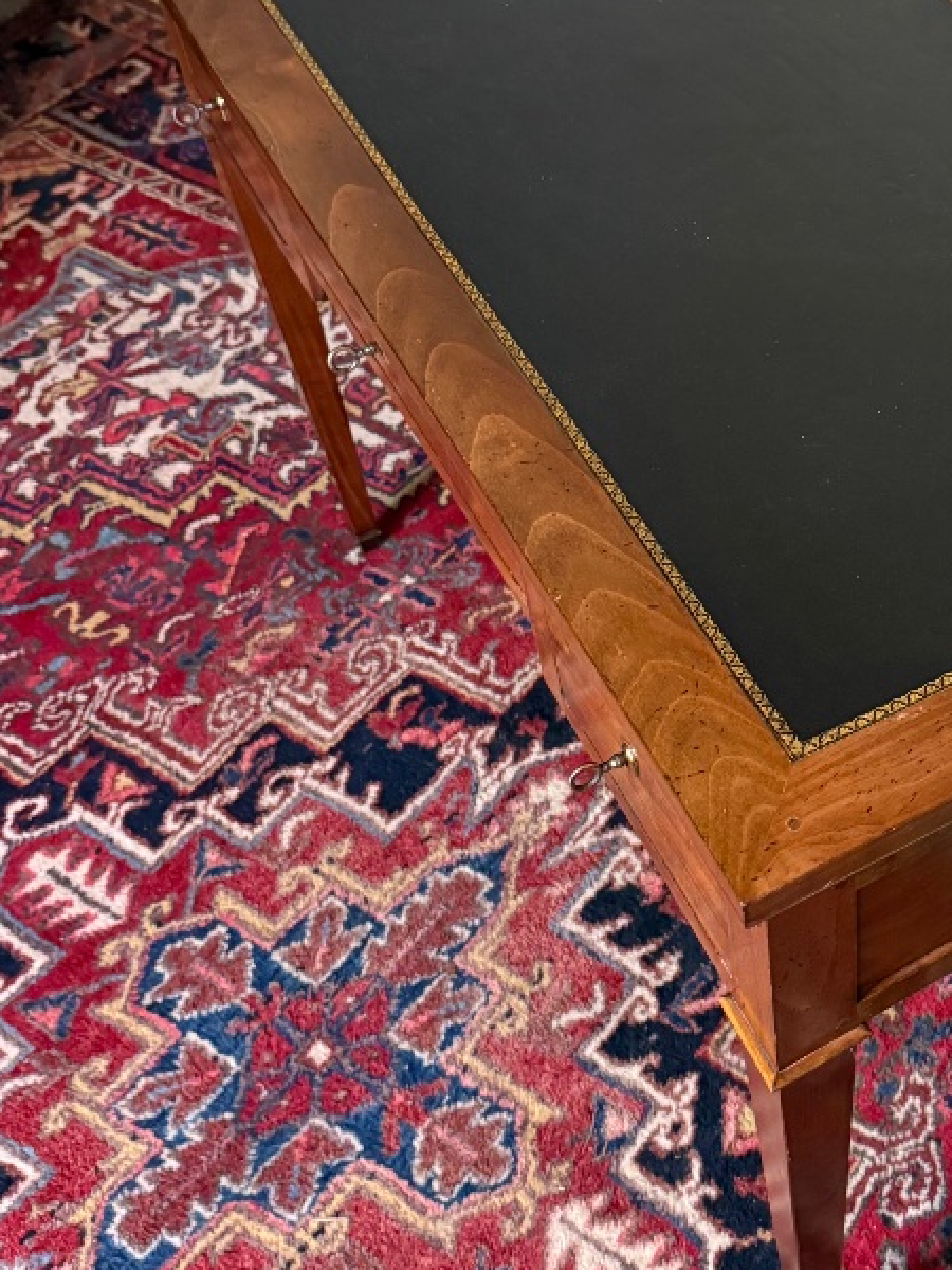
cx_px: 886
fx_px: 1760
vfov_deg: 39.5
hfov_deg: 28.9
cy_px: 521
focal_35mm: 48
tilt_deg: -47.3
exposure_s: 1/33
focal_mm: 6.76
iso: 800
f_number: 1.78
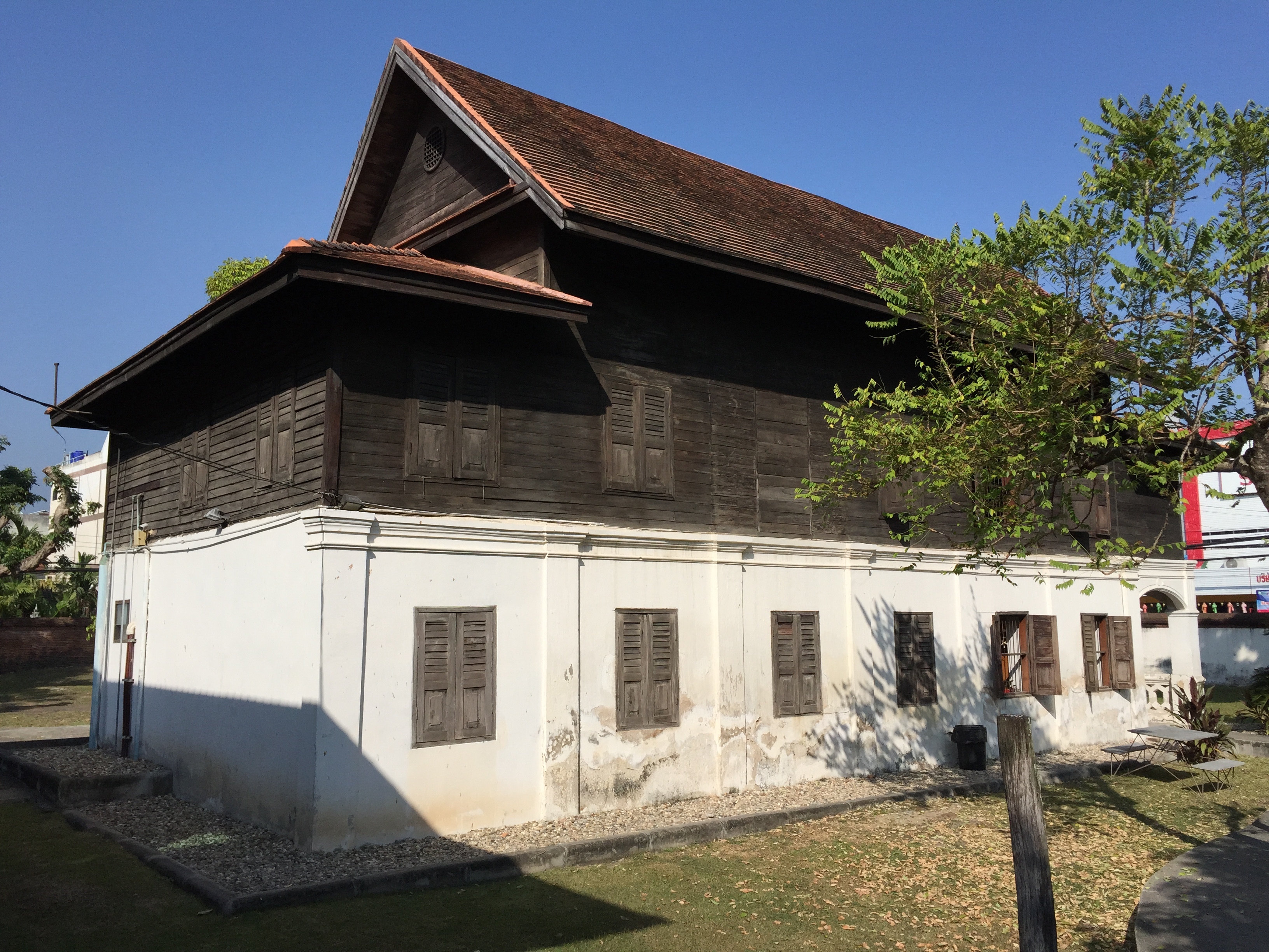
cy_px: 476
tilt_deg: +7.4
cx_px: 634
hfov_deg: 61.7
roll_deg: -0.1
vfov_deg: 48.2
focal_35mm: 29
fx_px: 1063
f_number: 2.2
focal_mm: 4.15
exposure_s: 1/3968
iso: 32
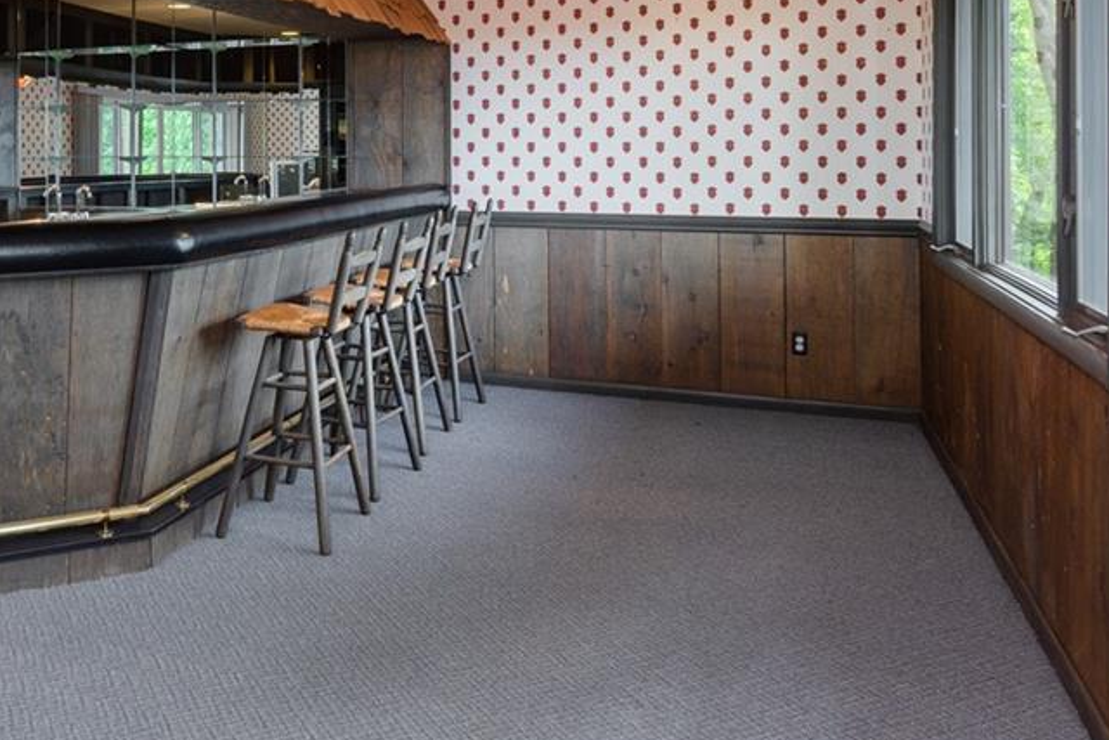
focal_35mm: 32
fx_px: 986
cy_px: 193
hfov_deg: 56.8
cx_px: 329
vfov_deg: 40.1
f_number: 7.1
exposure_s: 1/10
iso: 320
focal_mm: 20
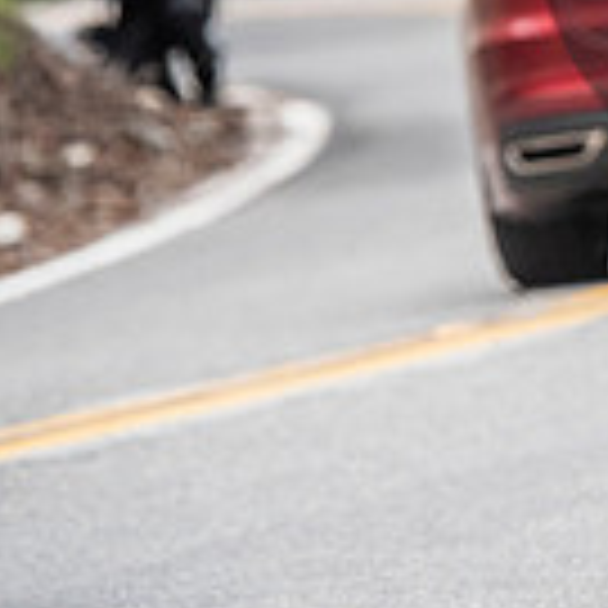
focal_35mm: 703
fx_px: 13970
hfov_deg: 2.5
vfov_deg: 2.5
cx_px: 1352
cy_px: -14
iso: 400
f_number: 5.6
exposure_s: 1/1000
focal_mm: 160
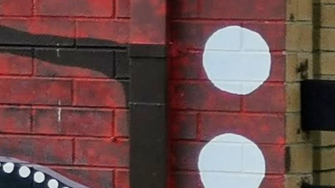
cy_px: -73
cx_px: -803
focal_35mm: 350
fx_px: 3108
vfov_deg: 3.5
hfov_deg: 5.6
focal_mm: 5.58
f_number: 1.8
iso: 50
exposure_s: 1/734
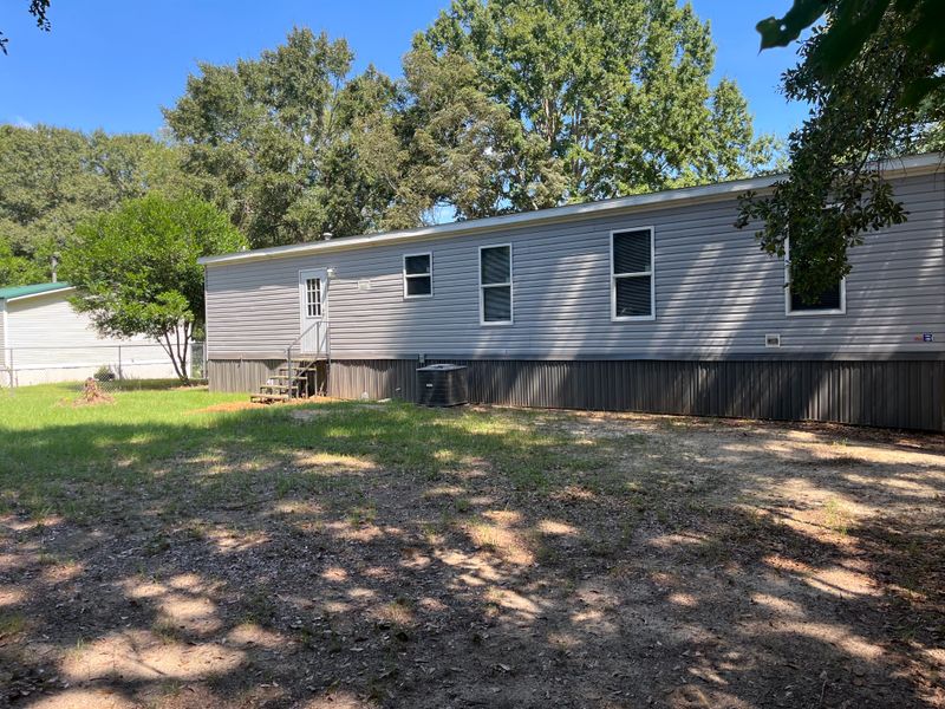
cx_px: 472
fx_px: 710
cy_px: 354
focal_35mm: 26
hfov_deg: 67.3
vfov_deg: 53.1
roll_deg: +0.5
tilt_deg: -1.8
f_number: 1.6
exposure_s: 1/569
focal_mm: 5.1
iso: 50
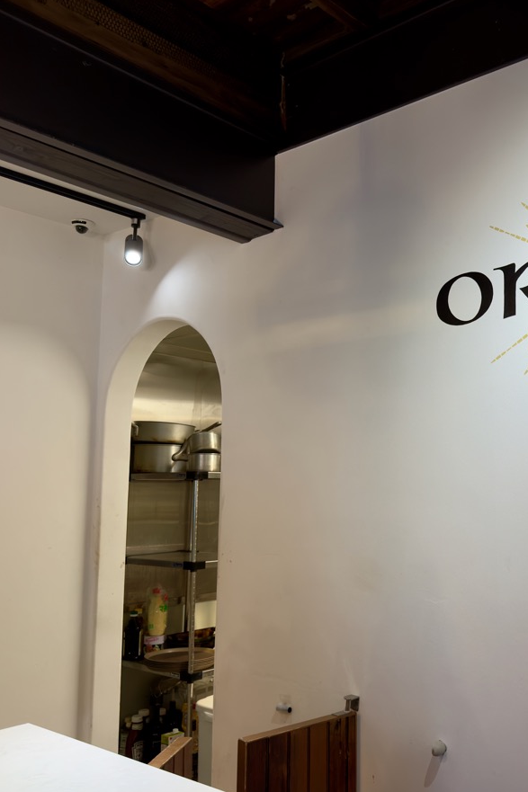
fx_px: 748
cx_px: 395
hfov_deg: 37.9
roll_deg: +0.1
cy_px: 401
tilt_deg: +6.0
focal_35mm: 34
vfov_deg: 55.8
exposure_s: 1/100
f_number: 1.78
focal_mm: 6.76
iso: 80
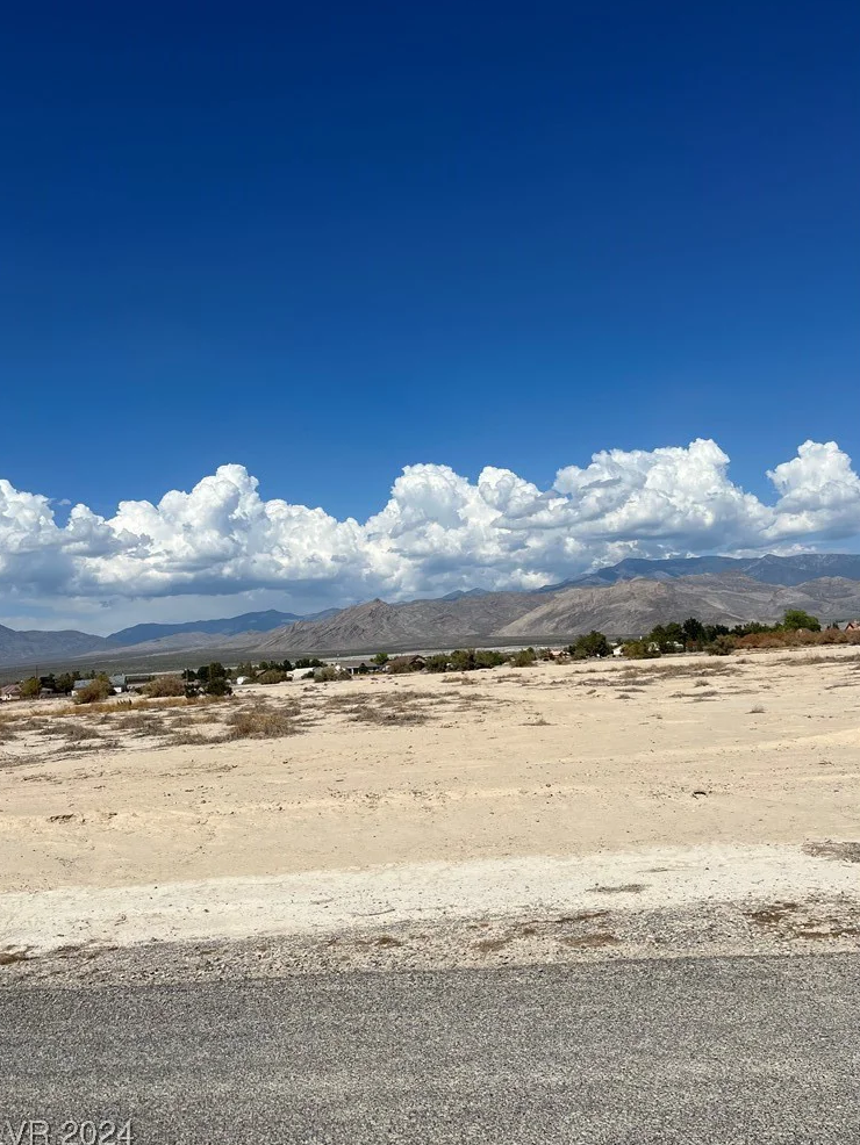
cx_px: 424
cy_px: 572
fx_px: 894
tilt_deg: +6.3
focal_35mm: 27
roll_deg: +5.4
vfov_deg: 65.3
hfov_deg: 51.4
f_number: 1.6
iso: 50
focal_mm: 5.1
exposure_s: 1/9091
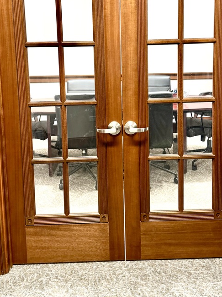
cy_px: 84
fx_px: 342
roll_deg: +0.3
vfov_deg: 45.6
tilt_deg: -8.2
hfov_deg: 35.9
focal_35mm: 40
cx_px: 120
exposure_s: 1/60
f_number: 1.78
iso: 160
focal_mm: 6.76
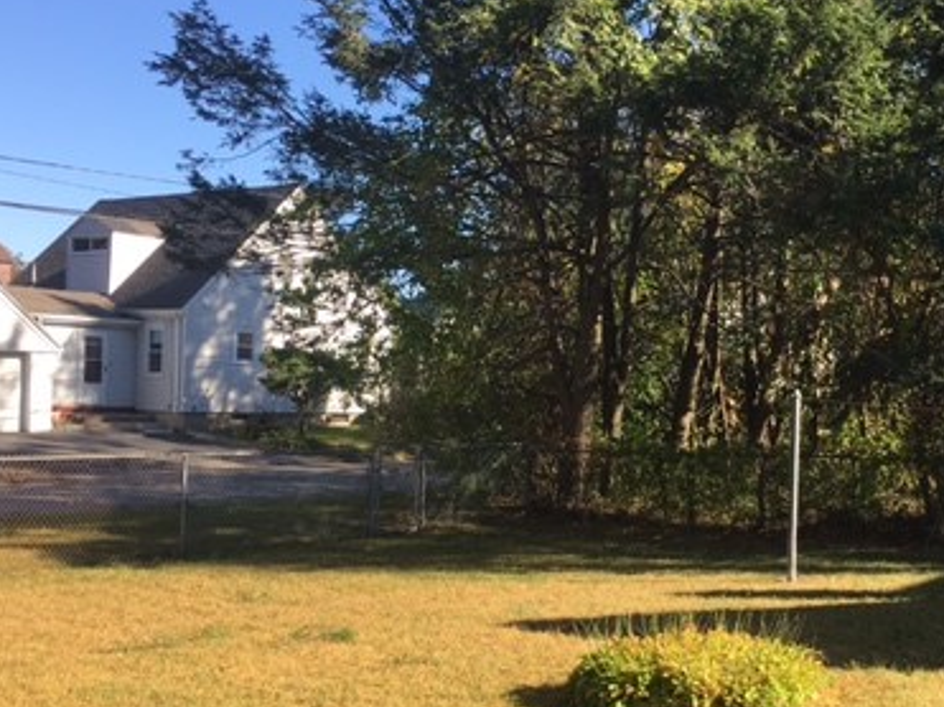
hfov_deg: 37.7
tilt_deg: +1.0
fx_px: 1363
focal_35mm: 50
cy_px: 412
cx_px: 644
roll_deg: -1.5
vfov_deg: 29.0
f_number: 2.2
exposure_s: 1/630
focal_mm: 4.15
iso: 25
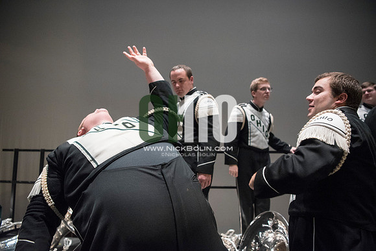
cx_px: 188
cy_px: 126
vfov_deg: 53.2
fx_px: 251
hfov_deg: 73.7
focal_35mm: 24
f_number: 2.8
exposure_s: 1/400
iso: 4000
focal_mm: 24
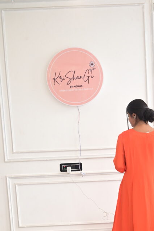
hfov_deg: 31.7
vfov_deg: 46.0
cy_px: 153
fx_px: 268
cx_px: 109
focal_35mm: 42
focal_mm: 29.5
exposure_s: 1/200
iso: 640
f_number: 6.3
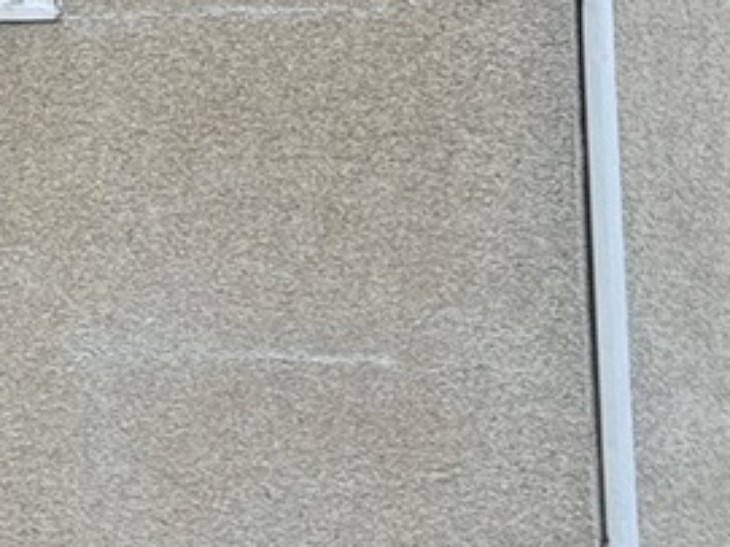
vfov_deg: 5.8
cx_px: -539
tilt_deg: +6.0
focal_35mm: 255
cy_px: -288
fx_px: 5375
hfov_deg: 7.6
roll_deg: +1.6
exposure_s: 1/309
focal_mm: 6.76
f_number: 1.78
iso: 64
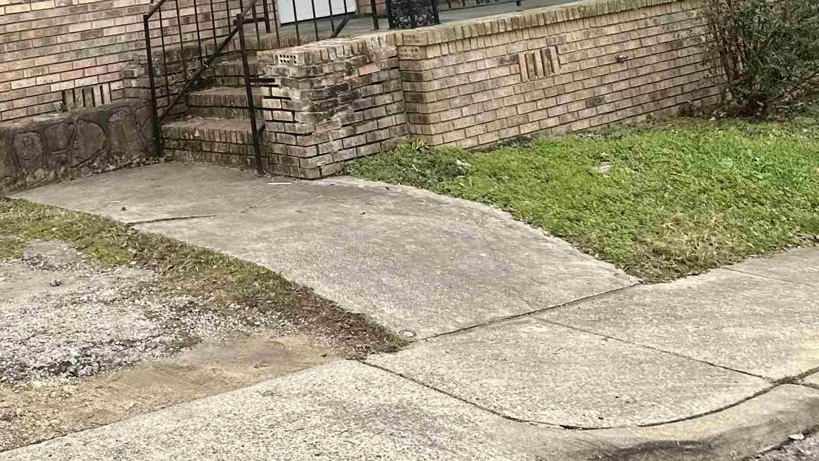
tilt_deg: +9.9
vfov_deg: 20.1
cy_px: -163
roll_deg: +4.9
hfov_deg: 37.4
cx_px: 187
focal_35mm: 54
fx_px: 1173
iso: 80
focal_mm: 6.86
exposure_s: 1/1019
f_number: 1.78
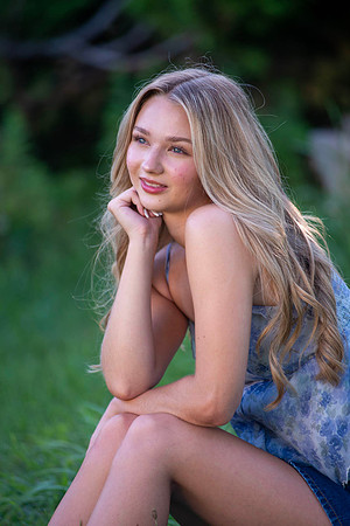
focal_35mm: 200
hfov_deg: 6.9
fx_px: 2916
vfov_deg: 10.3
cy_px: 263
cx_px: 175
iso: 160
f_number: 4
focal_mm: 200
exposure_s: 1/200
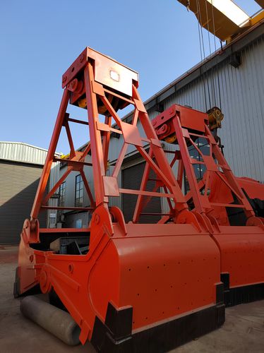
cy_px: 176
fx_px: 234
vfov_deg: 74.0
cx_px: 132
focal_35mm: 23
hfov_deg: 58.8
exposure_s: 1/1653
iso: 328
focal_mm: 5.52
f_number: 1.9
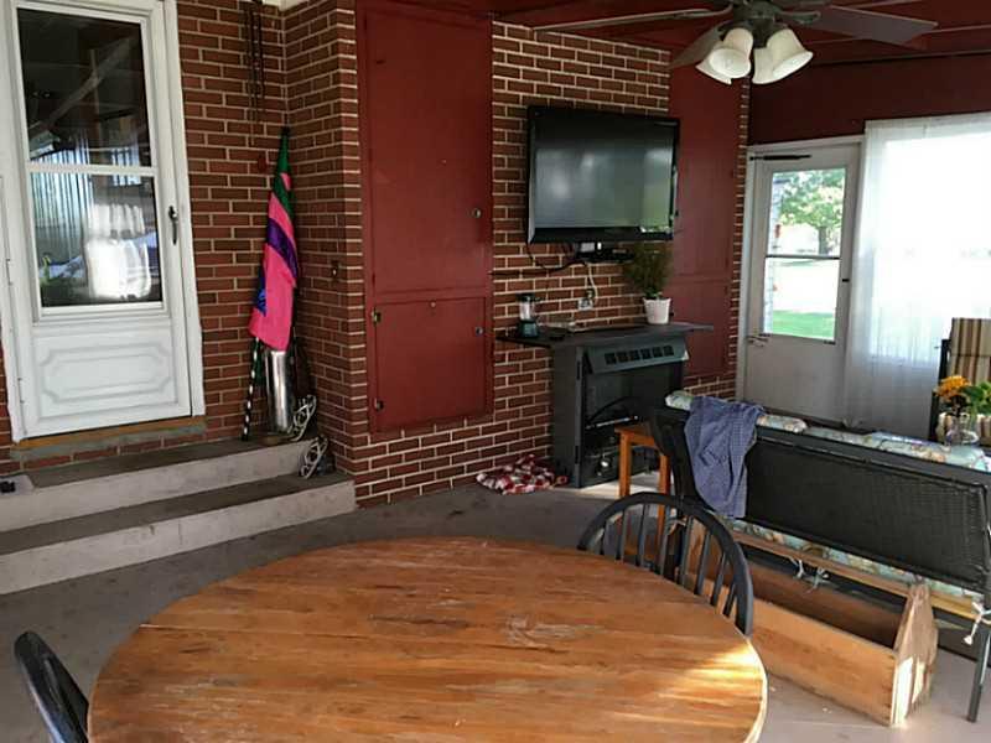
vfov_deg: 48.2
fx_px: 830
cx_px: 496
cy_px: 372
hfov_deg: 61.7
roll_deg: +0.7
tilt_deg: -9.1
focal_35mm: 29
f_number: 2.2
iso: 32
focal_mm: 4.15
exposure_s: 1/30
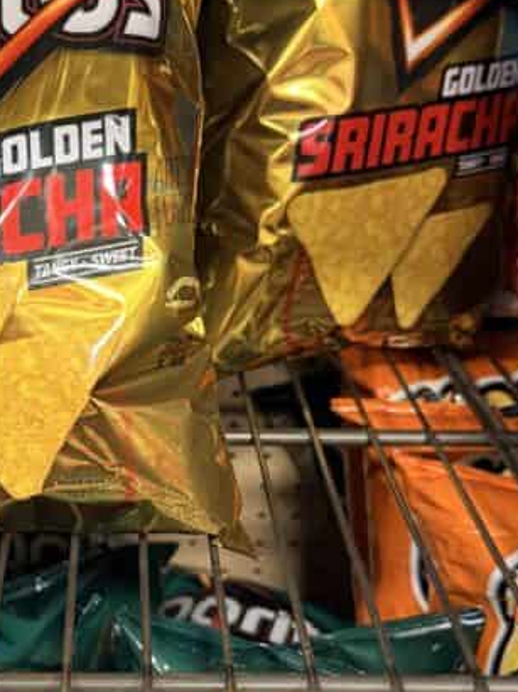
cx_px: 125
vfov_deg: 31.9
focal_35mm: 60
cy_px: 466
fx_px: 1198
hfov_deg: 24.1
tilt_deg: -29.8
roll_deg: -1.2
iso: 400
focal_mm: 6.76
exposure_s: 1/60
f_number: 1.78
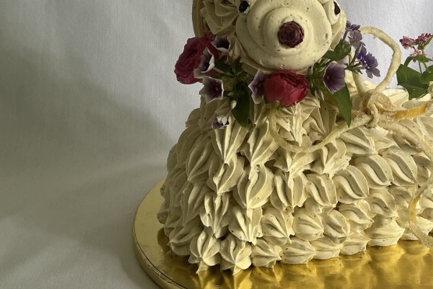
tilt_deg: -8.0
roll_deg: +0.4
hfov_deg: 37.7
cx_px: 291
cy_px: -7
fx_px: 625
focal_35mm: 52
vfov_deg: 24.7
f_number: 1.6
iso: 50
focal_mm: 5.1
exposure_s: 1/121
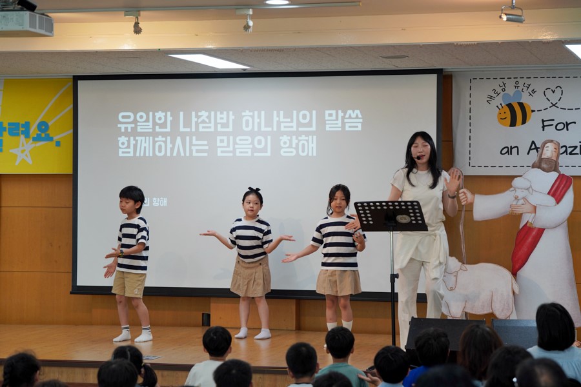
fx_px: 1420
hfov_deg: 23.1
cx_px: 290
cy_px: 194
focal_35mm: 88
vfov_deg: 15.5
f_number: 4
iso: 500
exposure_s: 1/160
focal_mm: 88
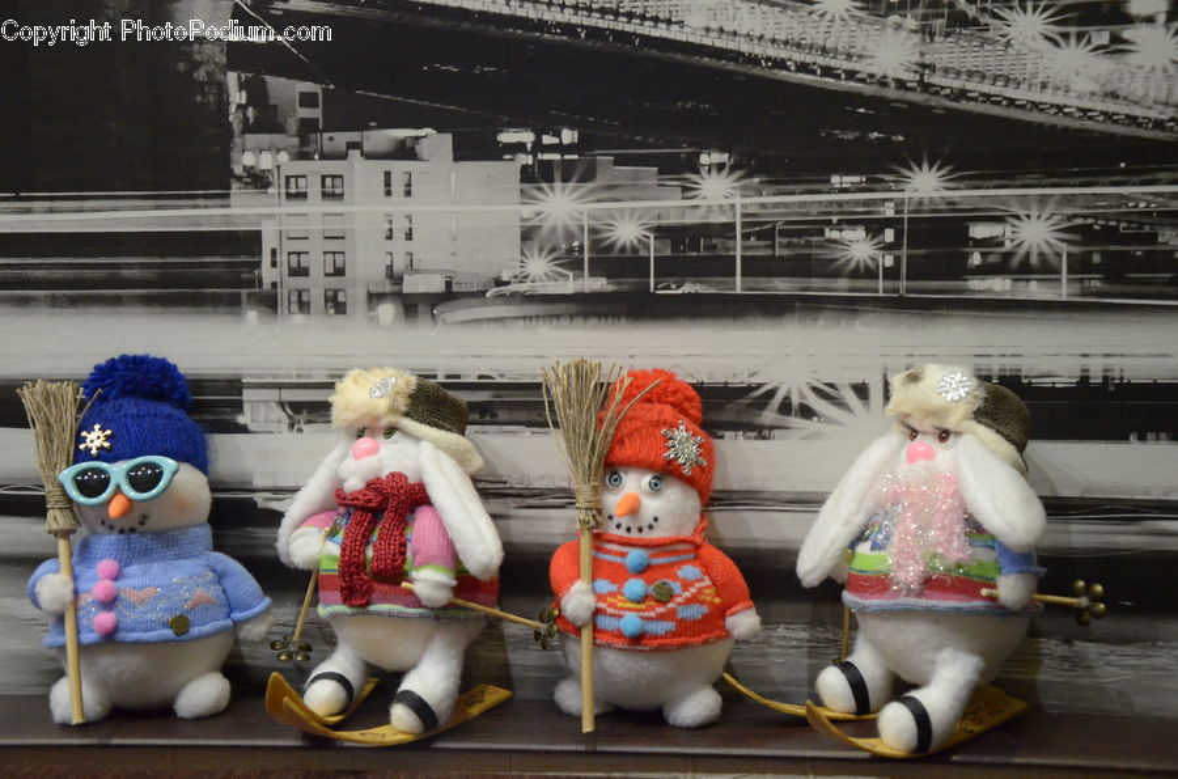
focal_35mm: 57
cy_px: 390
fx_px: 1860
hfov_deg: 35.1
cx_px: 589
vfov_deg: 23.6
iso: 2500
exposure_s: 1/30
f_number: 4.5
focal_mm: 38
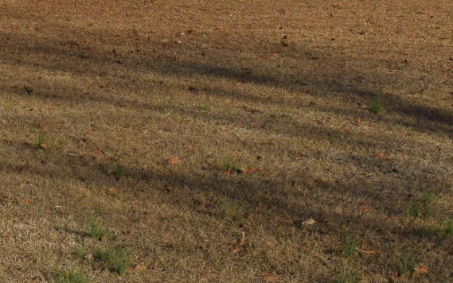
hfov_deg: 9.6
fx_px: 2688
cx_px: 131
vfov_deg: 6.0
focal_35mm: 218
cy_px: -115
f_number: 11
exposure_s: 1/500
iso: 200
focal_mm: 27
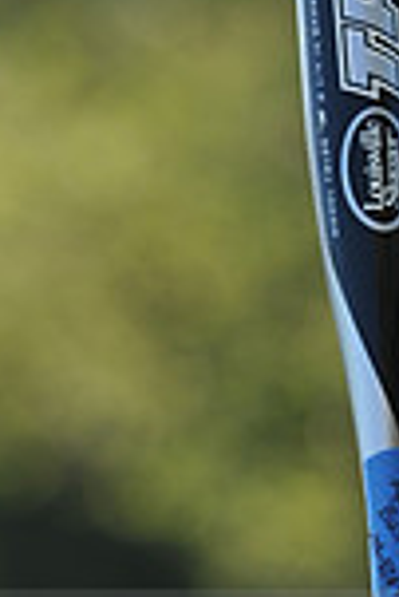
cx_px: 498
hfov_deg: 2.2
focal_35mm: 632
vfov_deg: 3.3
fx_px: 10482
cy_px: 644
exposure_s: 1/800
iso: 200
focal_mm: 165
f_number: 4
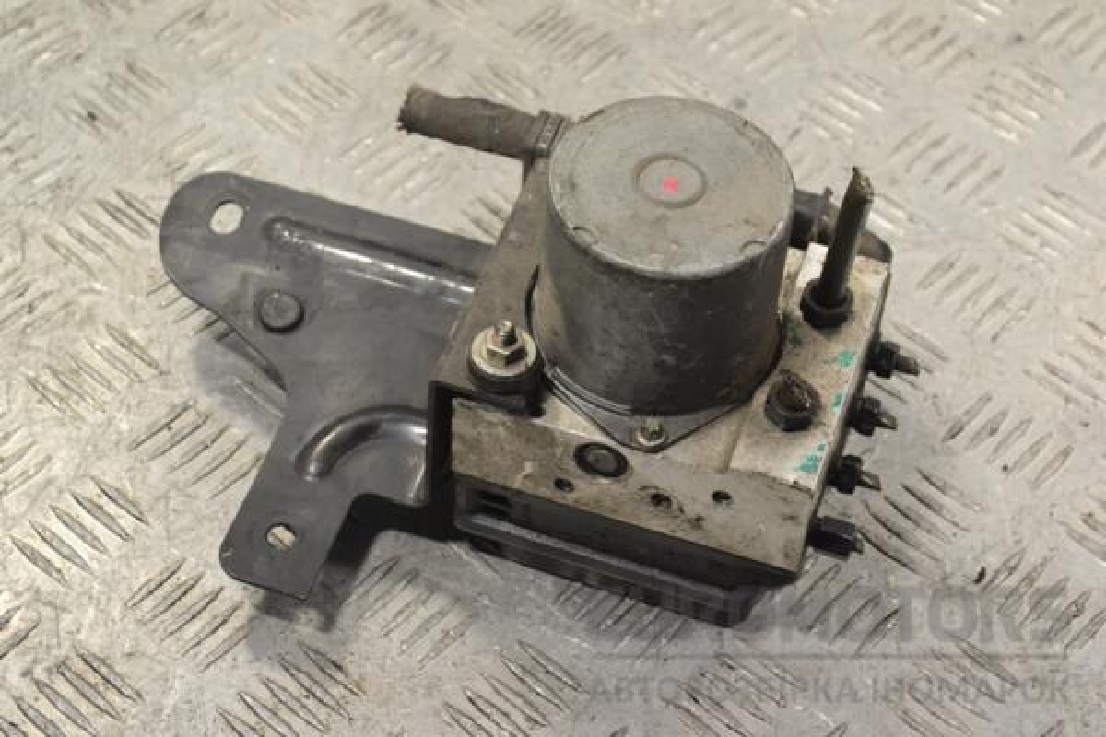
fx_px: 2534
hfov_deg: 24.6
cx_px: 553
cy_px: 368
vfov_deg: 16.6
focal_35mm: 82
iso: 3200
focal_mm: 55
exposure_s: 1/250
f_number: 8
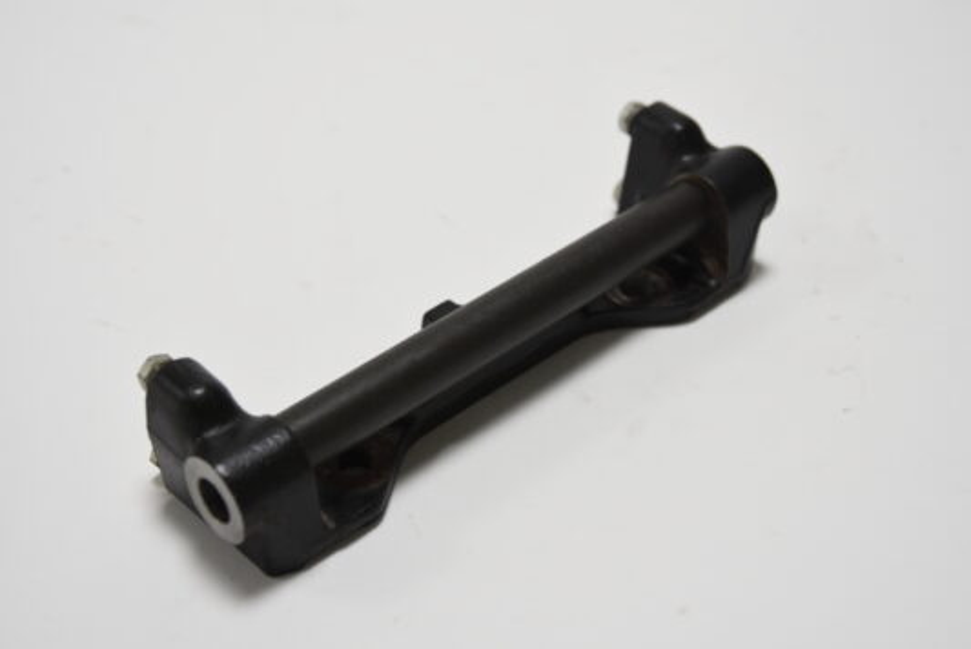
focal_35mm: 68
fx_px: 1822
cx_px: 486
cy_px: 324
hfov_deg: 29.8
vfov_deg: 20.2
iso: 320
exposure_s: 1/100
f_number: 2.8
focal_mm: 45
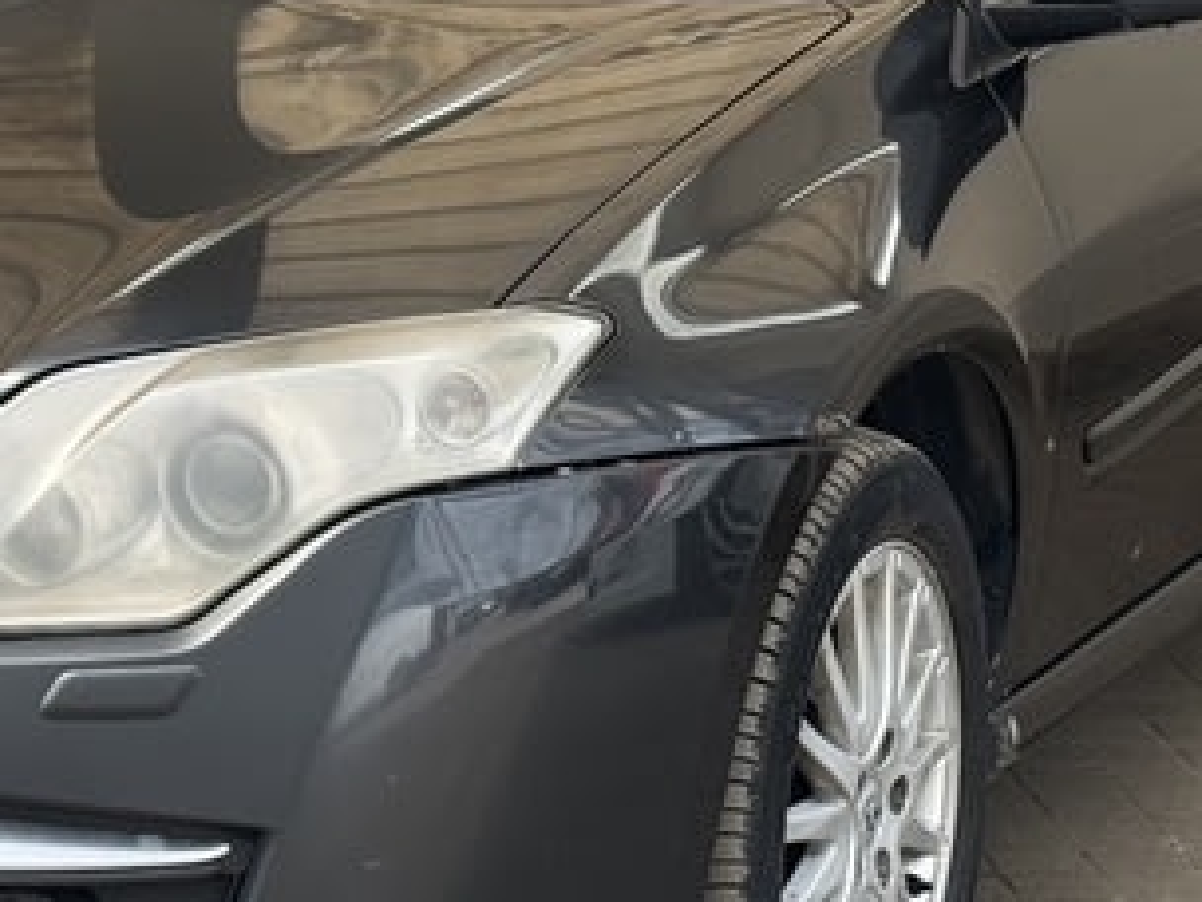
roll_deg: -1.8
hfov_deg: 13.8
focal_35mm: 142
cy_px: 212
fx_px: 4931
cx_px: 293
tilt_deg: -10.5
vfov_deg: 10.4
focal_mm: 6.76
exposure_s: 1/832
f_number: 1.78
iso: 64
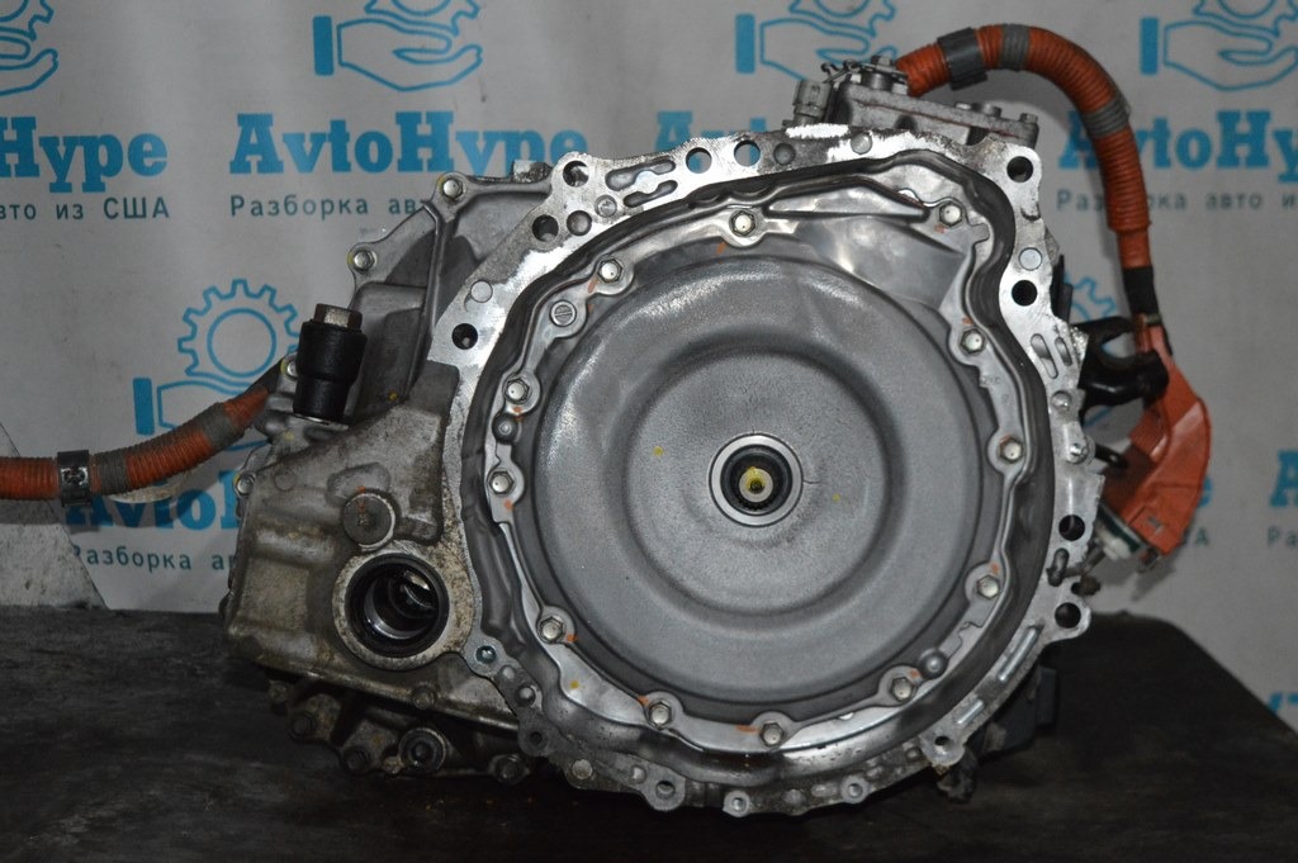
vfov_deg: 23.7
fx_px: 2053
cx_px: 649
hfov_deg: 35.1
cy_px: 432
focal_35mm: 57
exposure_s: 1/60
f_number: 4.8
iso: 3200
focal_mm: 38
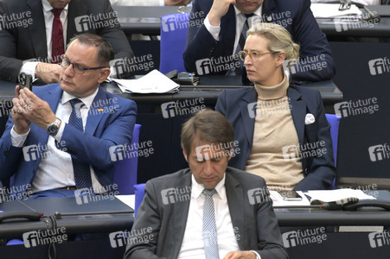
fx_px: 3897
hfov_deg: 5.7
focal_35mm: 360
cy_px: 130
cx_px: 195
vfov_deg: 3.8
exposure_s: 1/320
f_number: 5.6
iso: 8000
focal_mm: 360
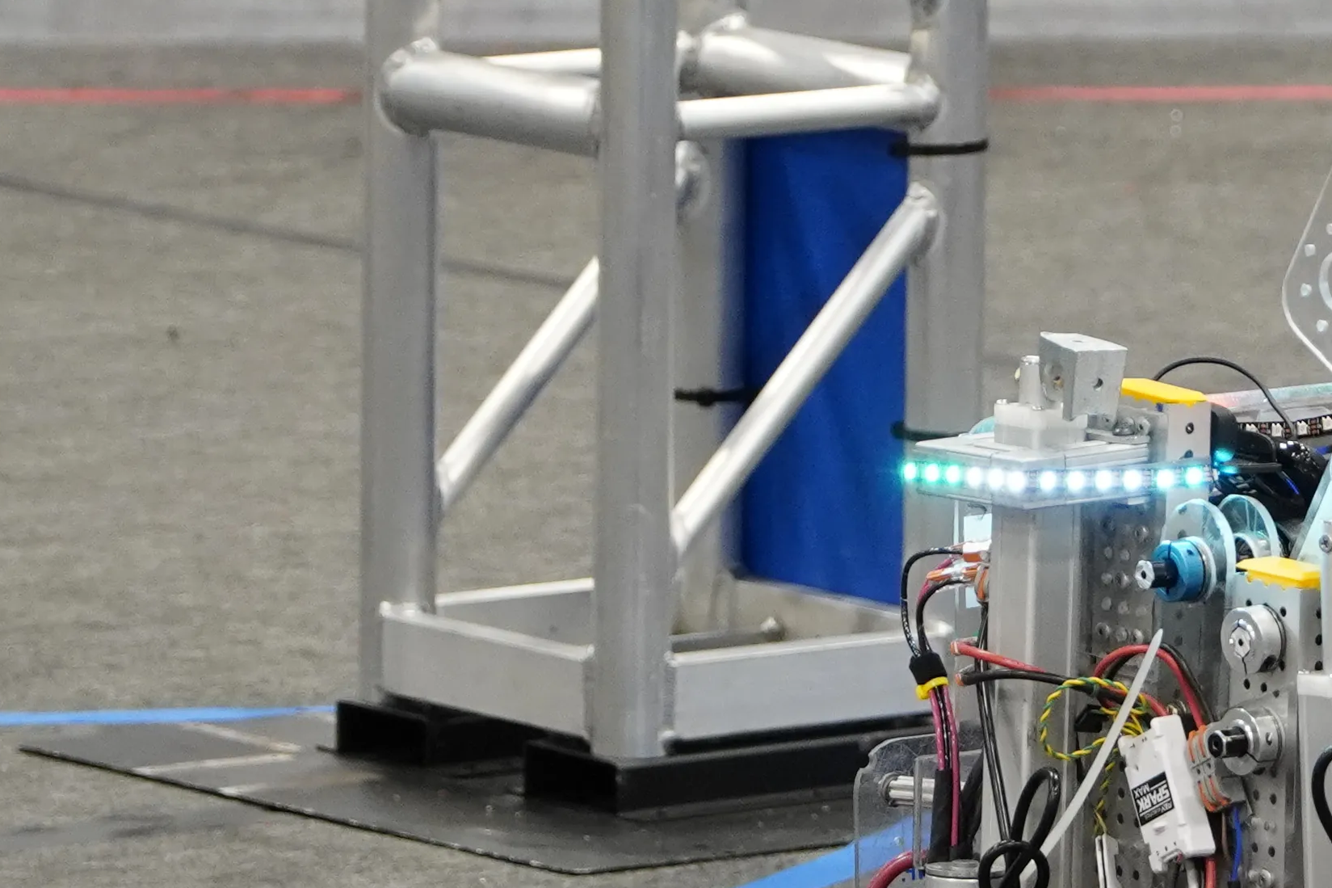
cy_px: 716
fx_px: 14132
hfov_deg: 5.4
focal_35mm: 382
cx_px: 1300
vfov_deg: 3.6
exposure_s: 1/160
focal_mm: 70
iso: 1250
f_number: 4
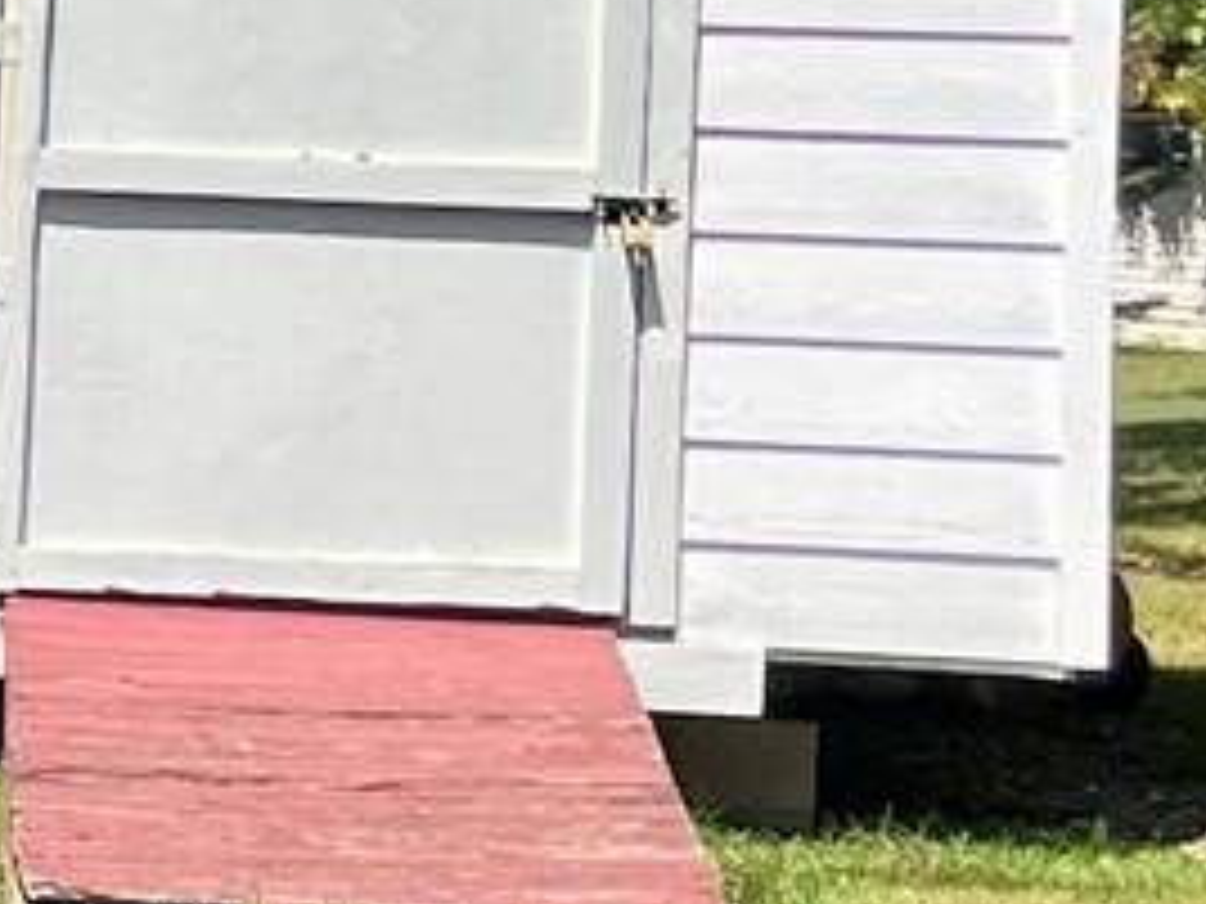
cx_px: -1940
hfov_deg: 8.8
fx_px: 6933
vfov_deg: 7.5
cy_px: 216
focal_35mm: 199
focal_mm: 5.1
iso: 50
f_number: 1.6
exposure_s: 1/1672
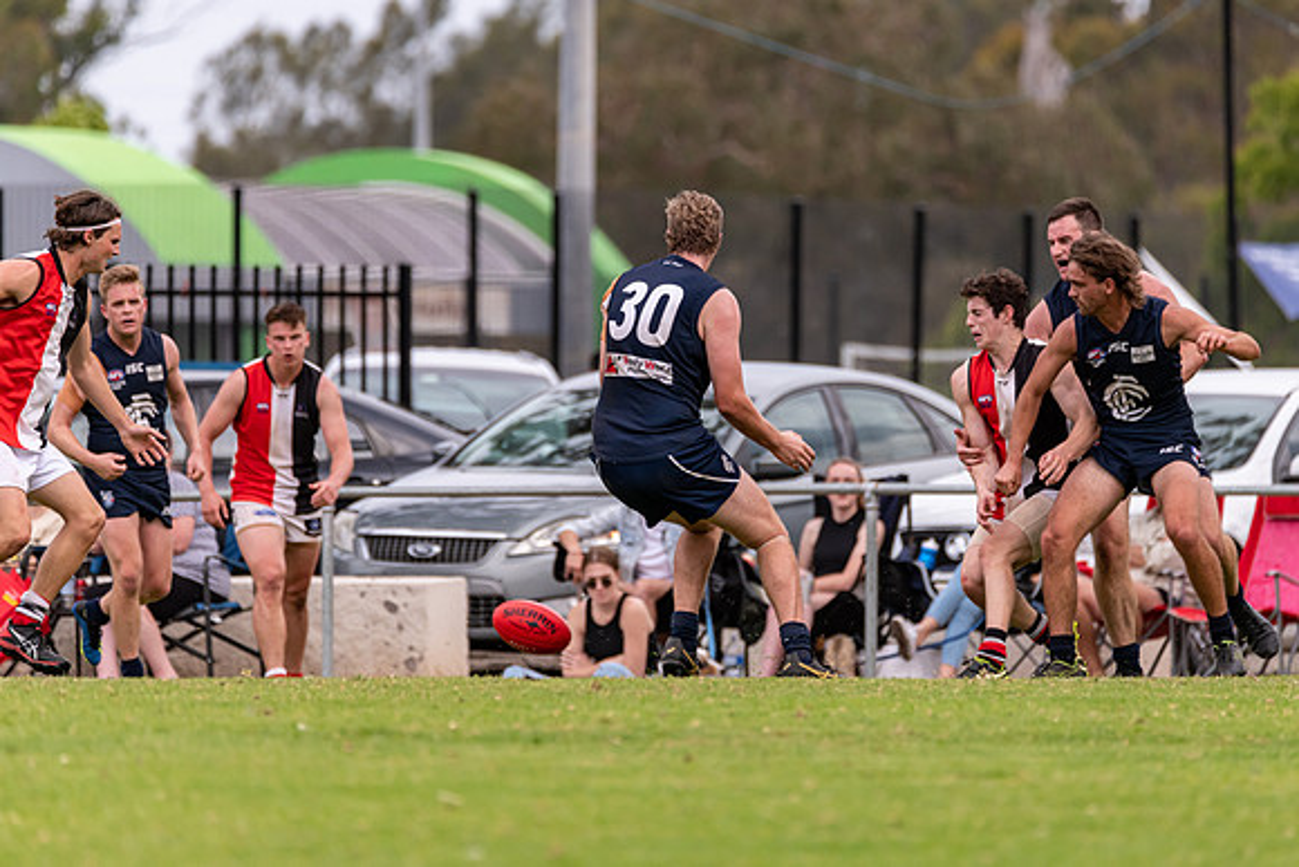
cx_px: 718
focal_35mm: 514
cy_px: 388
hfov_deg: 4.0
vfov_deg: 2.7
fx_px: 18536
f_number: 6.3
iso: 800
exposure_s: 1/1000
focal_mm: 460
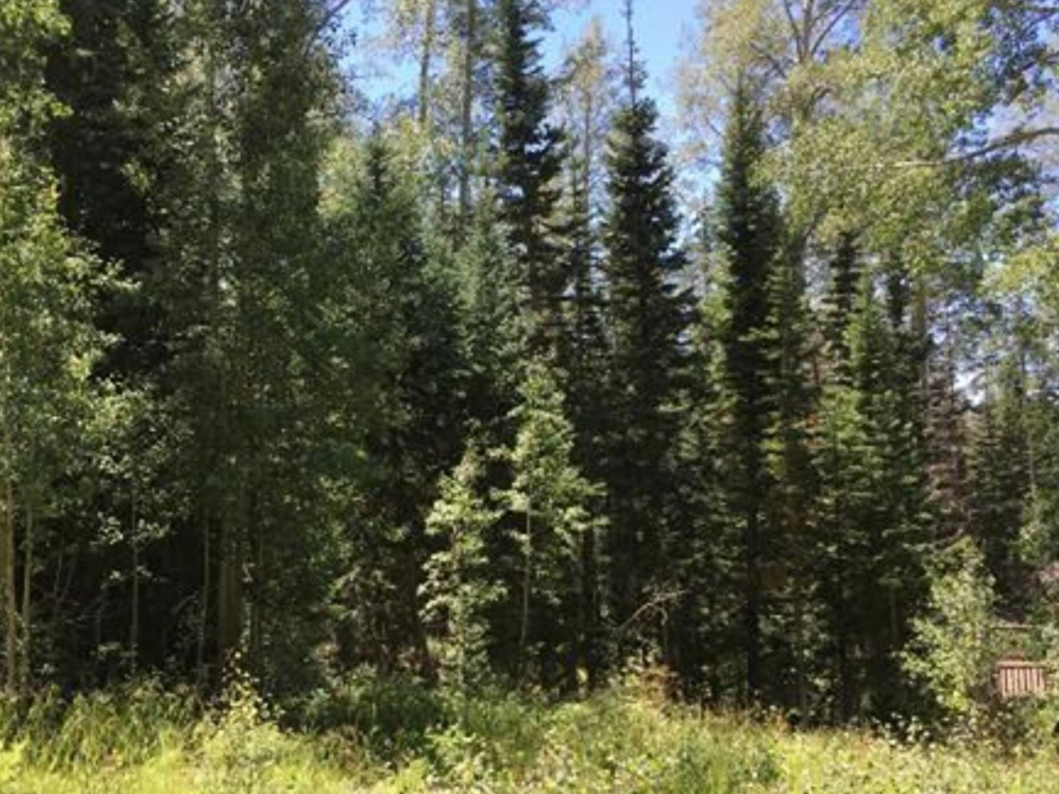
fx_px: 1315
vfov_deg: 33.3
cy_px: 527
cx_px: 395
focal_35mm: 43
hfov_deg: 43.5
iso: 25
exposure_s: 1/384
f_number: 2.2
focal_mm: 4.15
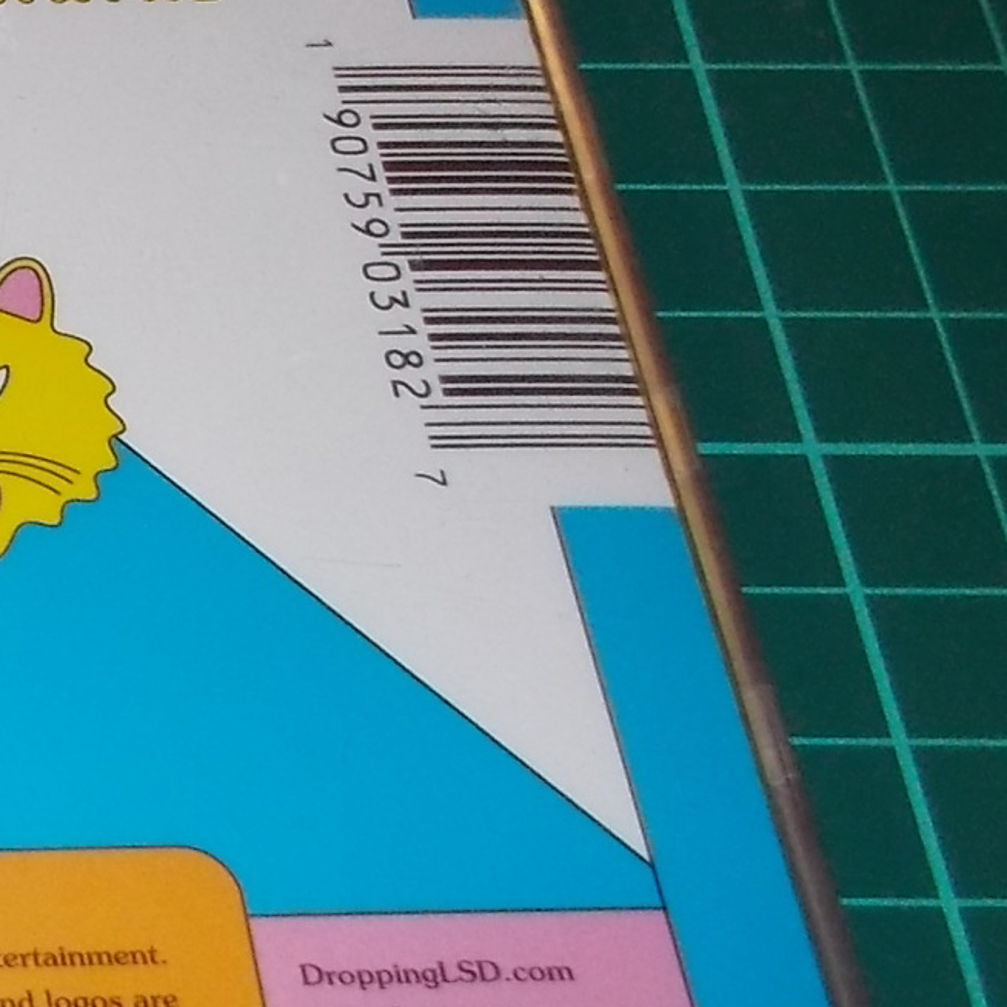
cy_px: 540
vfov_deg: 19.5
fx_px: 2929
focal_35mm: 89
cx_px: -607
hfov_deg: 17.1
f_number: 3.3
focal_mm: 4.1
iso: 200
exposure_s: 1/30
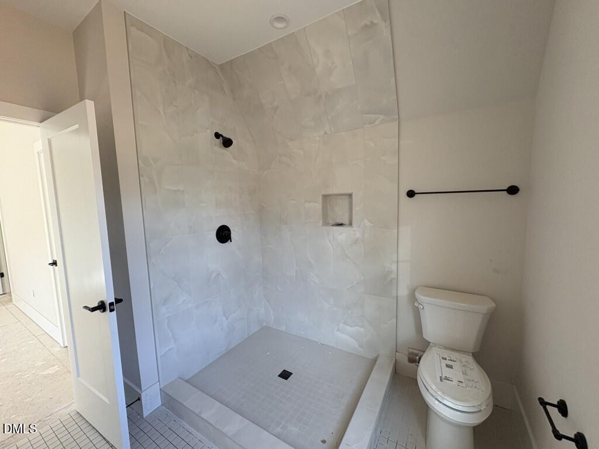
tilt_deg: -5.2
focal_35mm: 14
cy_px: 224
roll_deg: +1.8
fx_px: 242
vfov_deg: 85.7
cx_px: 300
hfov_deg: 102.1
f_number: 2.2
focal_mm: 2.22
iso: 125
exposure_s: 1/99
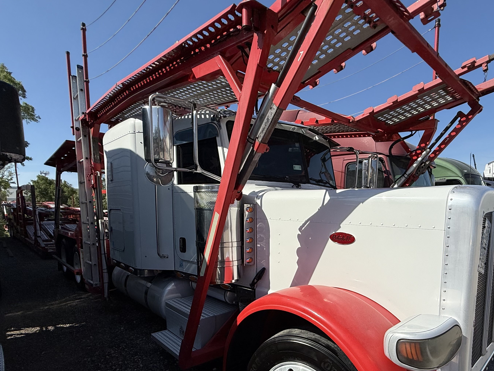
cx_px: 299
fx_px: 300
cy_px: 247
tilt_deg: -4.3
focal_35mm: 21
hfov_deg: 78.0
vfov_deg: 61.9
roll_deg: -0.5
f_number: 2.2
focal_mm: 2.22
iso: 50
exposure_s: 1/4149
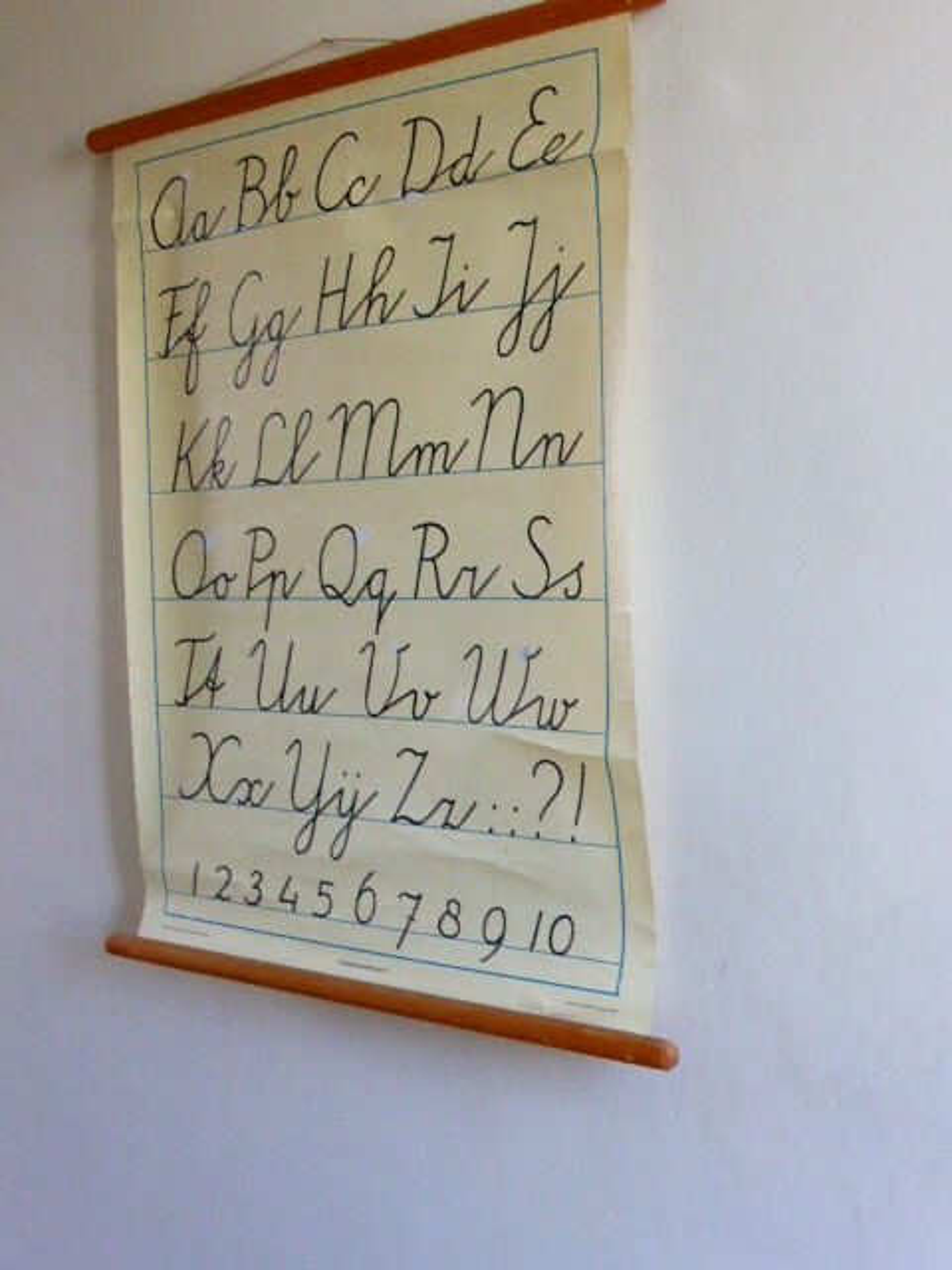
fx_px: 1613
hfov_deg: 32.9
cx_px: 476
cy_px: 635
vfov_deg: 42.9
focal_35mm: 44
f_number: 4.1
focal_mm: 7.9
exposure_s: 1/30
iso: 400
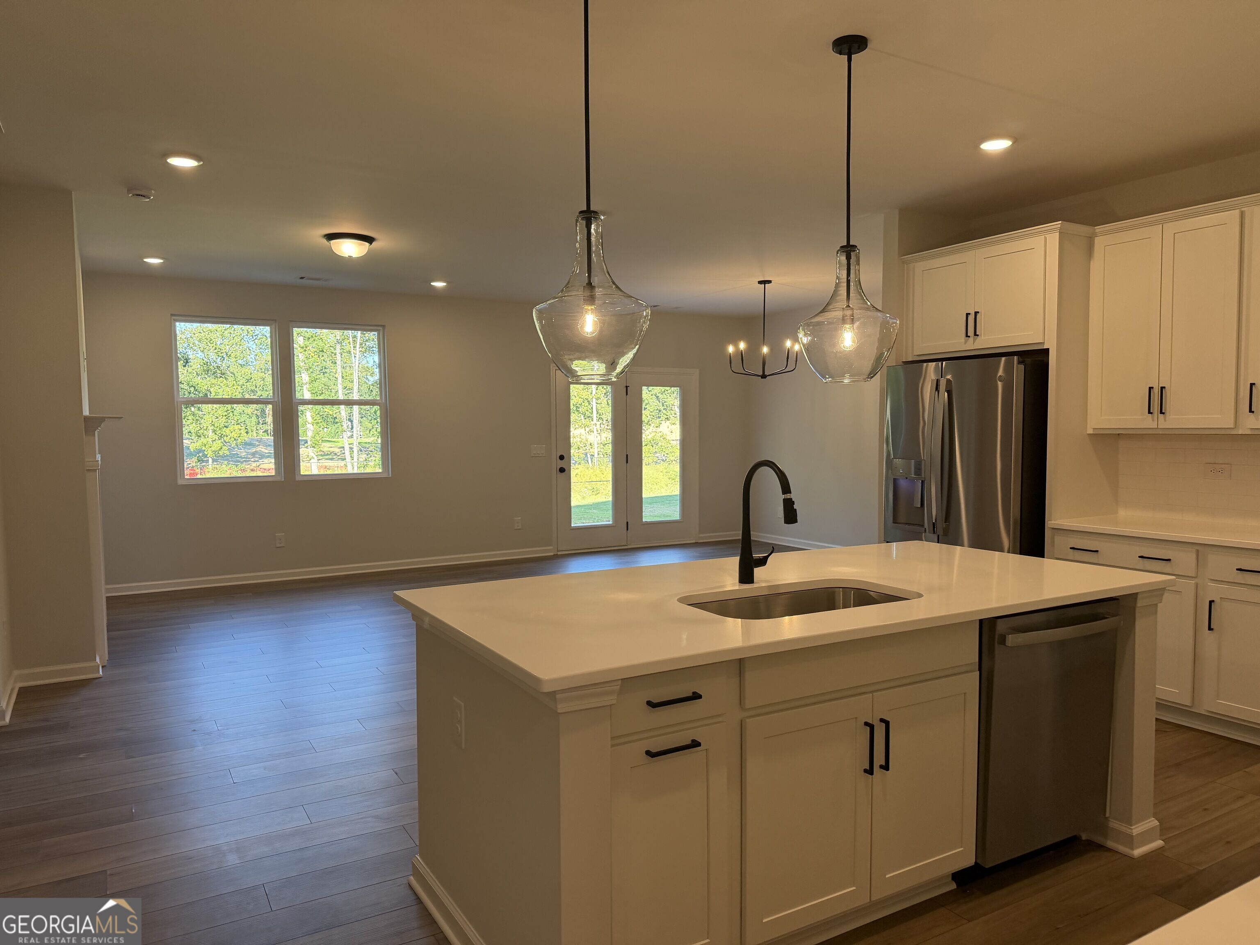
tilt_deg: -2.7
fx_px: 874
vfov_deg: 56.8
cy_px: 472
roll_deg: +1.9
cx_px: 630
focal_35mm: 24
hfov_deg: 71.6
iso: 200
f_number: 1.78
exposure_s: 1/203
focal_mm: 6.76
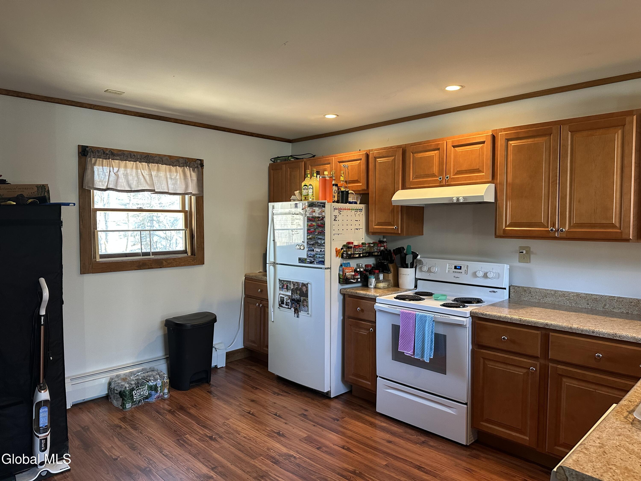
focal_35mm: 24
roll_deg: +0.2
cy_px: 240
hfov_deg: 71.6
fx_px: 444
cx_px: 320
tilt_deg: -3.1
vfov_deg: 56.8
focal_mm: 6.86
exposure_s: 1/60
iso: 250
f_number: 1.78
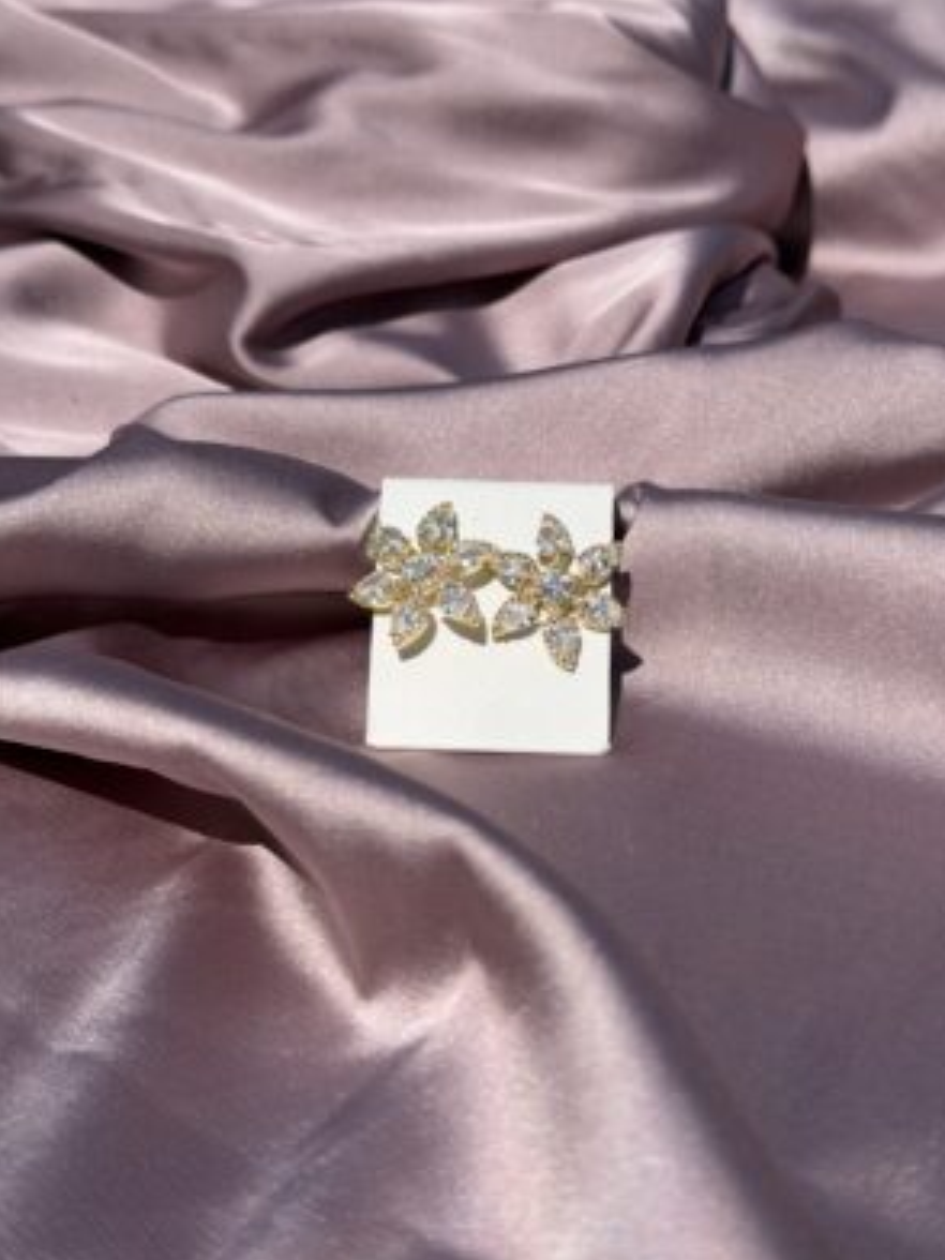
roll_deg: +2.2
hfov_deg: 29.7
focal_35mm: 49
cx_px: 472
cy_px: 630
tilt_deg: -30.8
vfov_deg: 38.9
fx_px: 1784
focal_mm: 6.76
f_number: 1.78
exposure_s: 1/27778
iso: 80
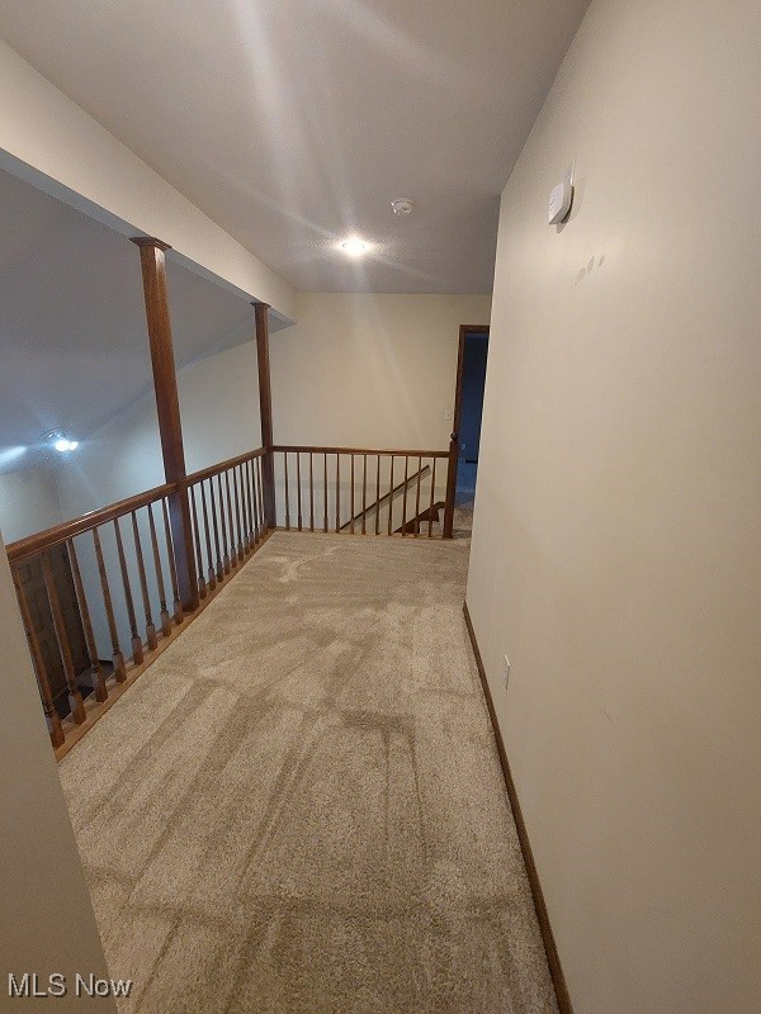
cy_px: 507
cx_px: 380
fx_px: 381
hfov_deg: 89.9
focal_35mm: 13
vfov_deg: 106.2
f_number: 2.2
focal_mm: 1.74
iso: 320
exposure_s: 1/40
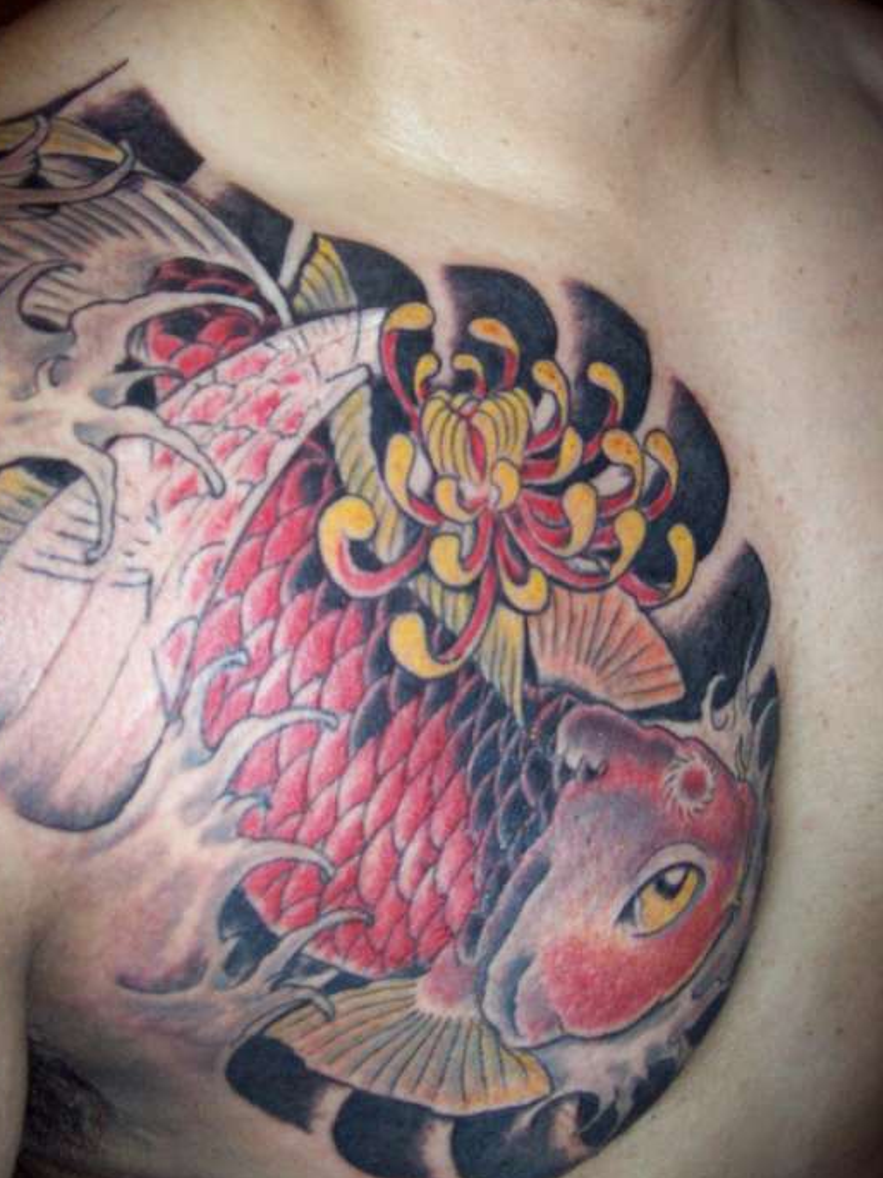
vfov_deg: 44.8
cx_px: 383
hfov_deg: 34.3
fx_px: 1429
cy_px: 555
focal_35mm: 42
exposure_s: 1/64
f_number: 2.7
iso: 140
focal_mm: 6
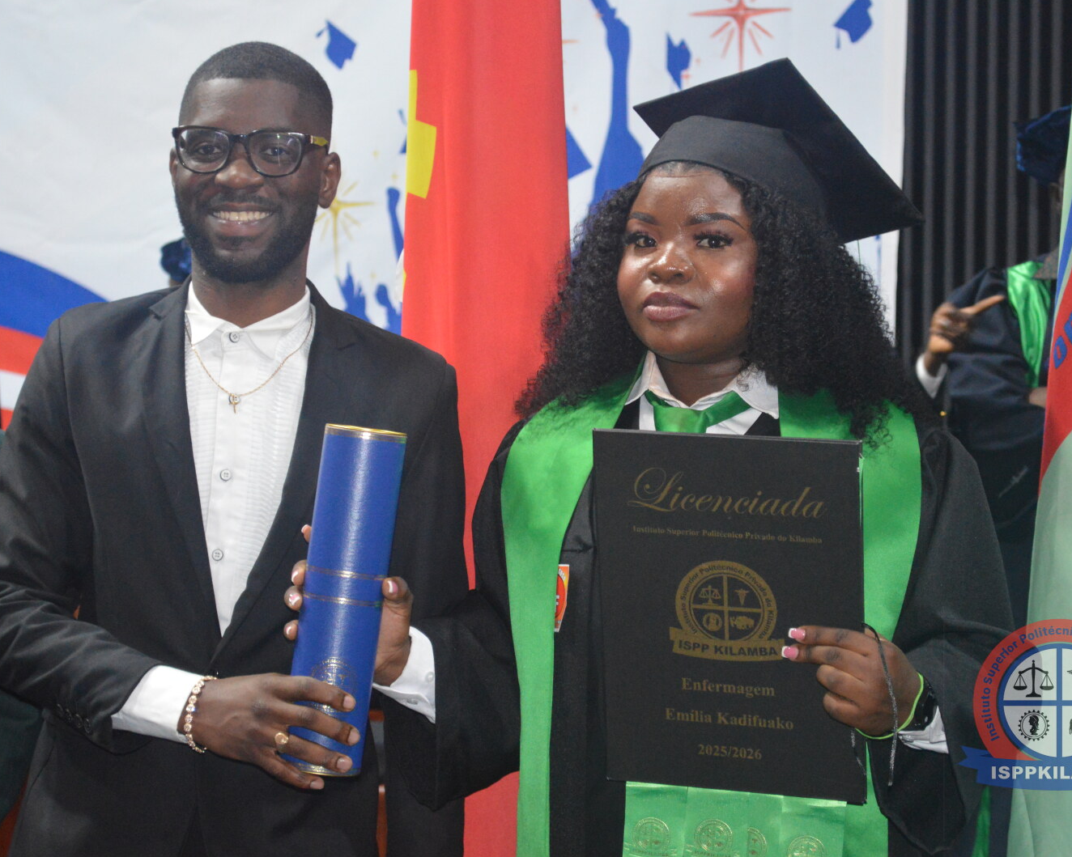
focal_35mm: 85
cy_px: 428
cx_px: 545
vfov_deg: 18.1
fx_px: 2697
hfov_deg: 22.5
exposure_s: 1/60
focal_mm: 50
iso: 2800
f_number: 5.6
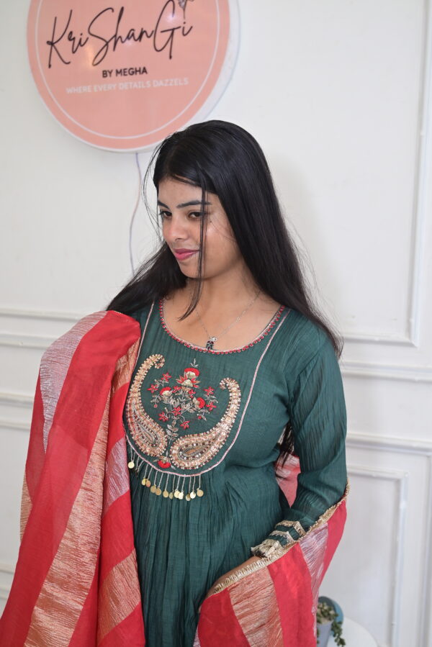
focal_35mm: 38
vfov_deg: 50.7
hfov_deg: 35.1
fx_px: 683
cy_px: 324
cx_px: 216
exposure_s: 1/250
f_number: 5
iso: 500
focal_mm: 38
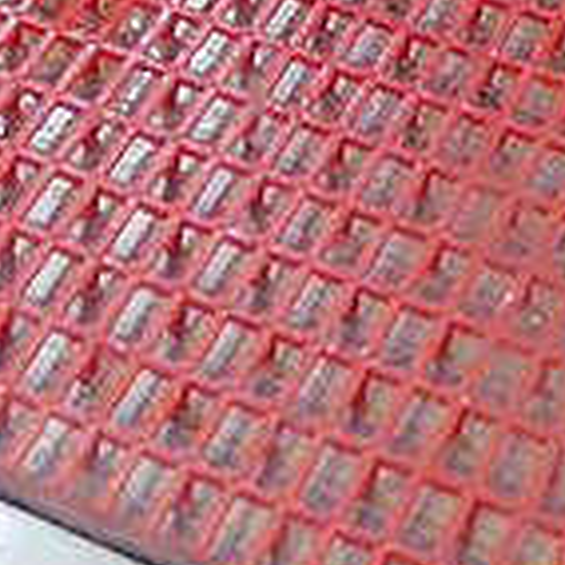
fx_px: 3213
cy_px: -810
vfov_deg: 9.0
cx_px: -1086
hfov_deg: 8.5
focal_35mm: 174
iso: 200
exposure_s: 1/125
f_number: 2.5
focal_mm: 14
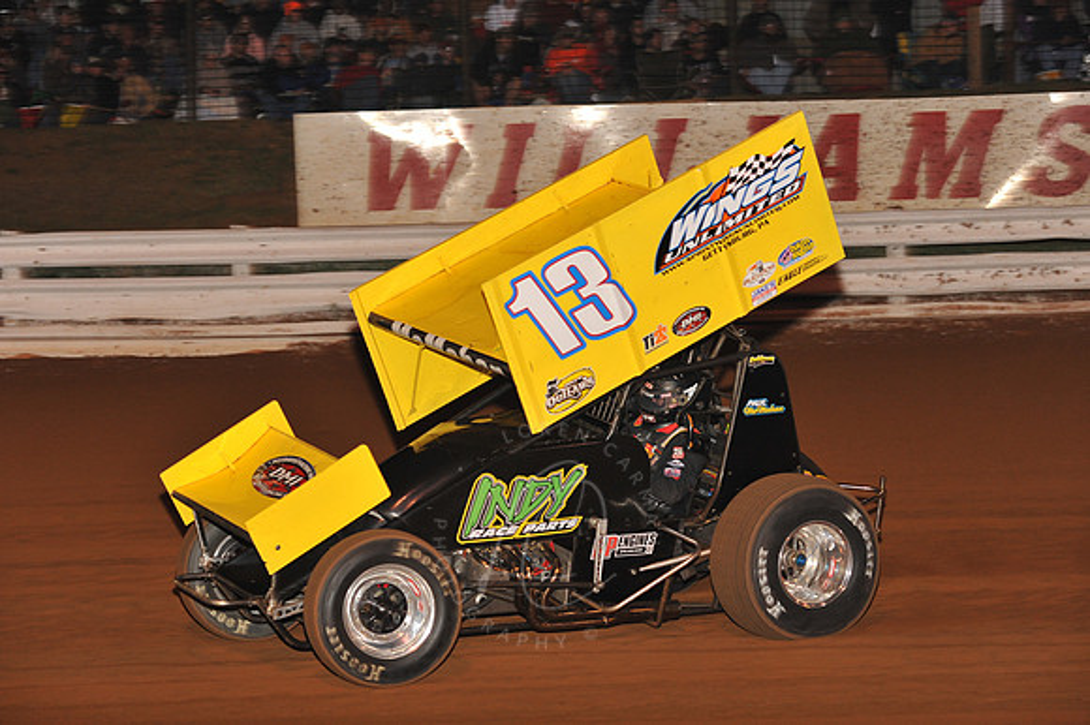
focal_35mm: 112
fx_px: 3389
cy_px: 362
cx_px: 545
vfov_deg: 12.2
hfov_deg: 18.3
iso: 1250
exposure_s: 1/320
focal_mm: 112
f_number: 6.3
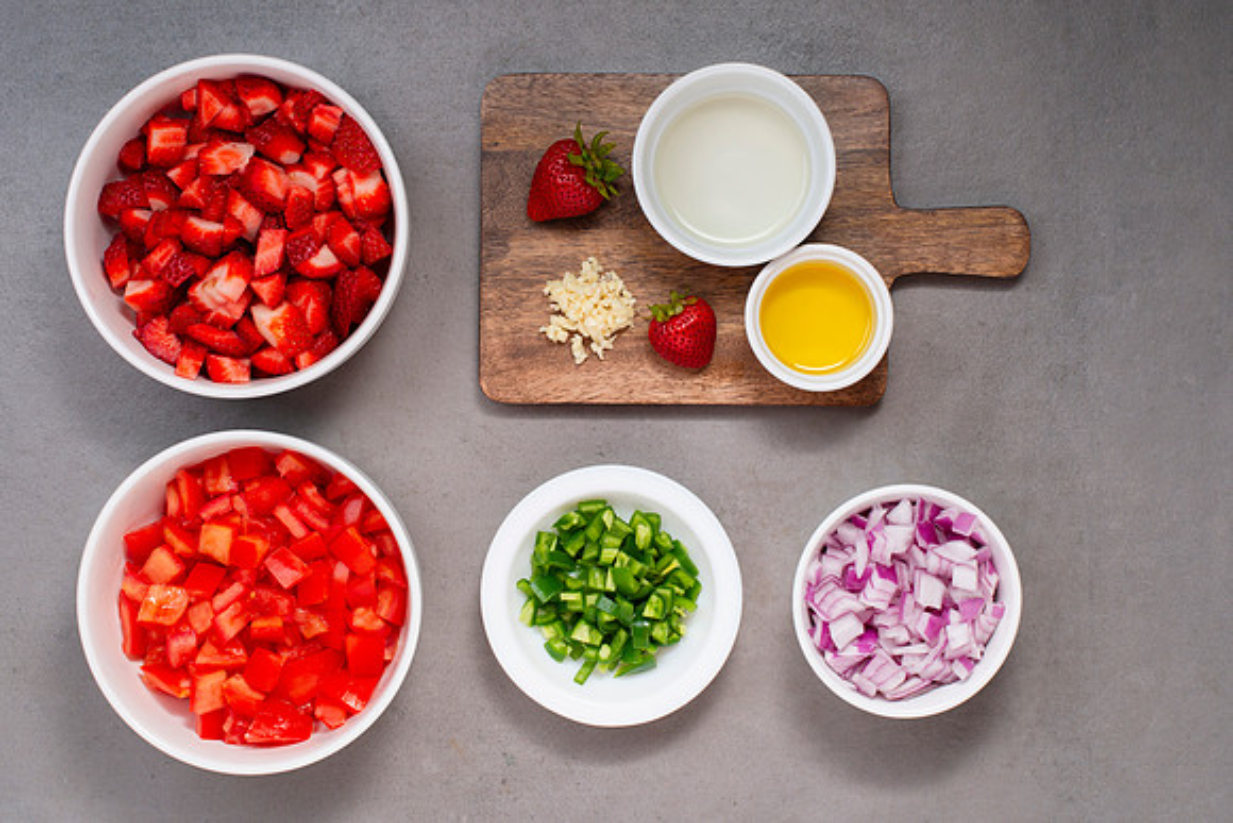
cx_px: 597
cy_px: 385
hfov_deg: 33.2
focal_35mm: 60
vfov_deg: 22.5
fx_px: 2065
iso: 250
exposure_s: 1/100
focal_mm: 50
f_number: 11
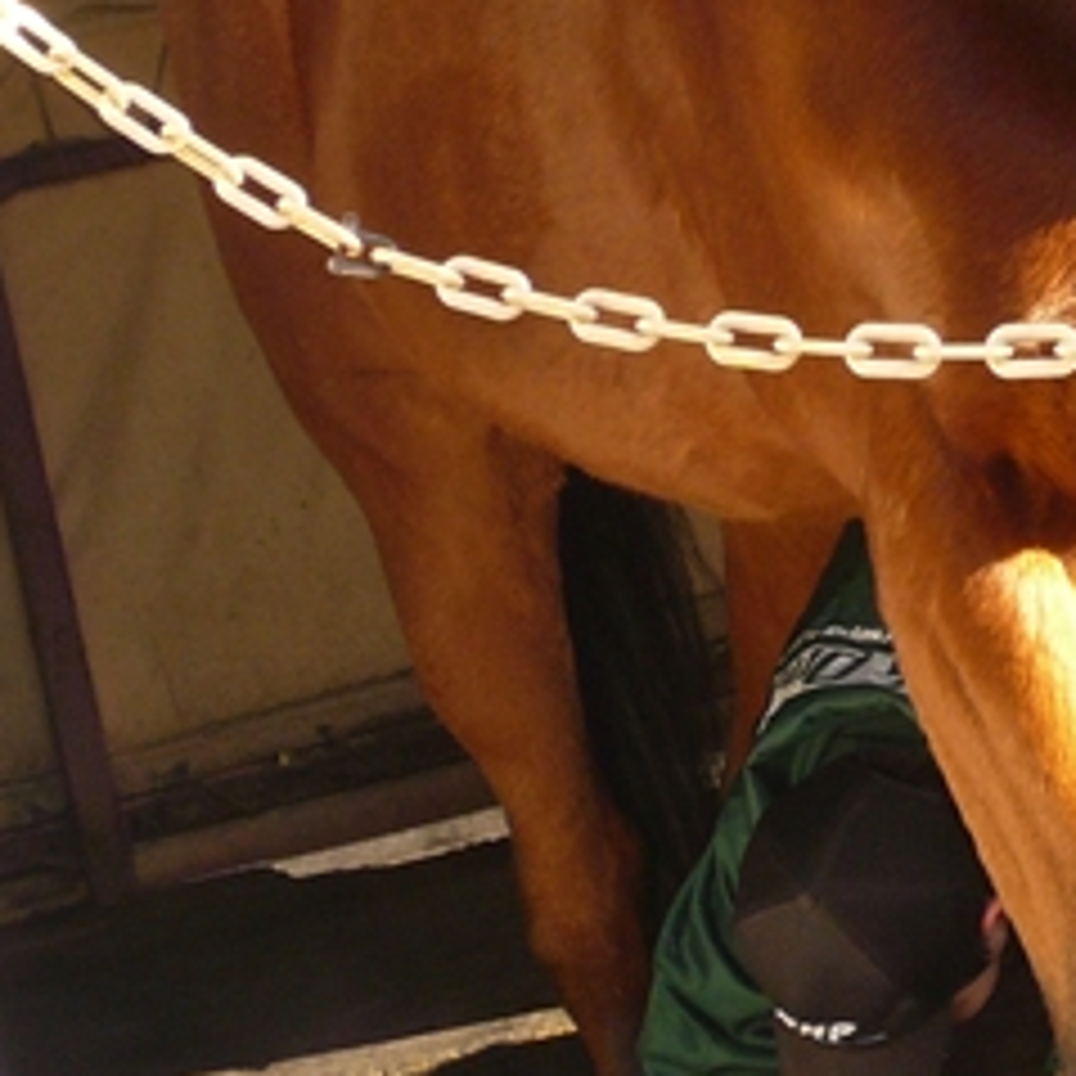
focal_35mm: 216
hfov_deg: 8.1
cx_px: 1035
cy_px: 243
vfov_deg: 8.1
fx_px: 7596
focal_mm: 12
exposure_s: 1/60
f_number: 4.5
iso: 100
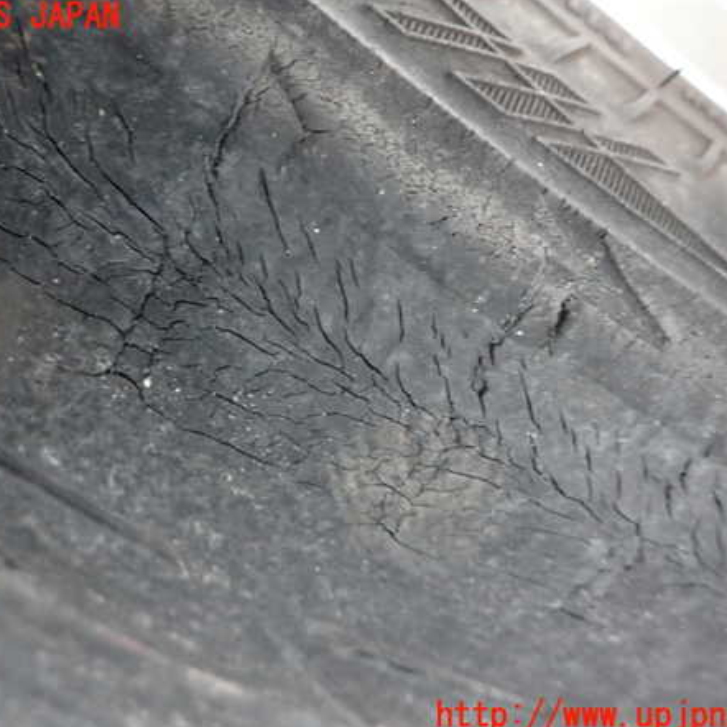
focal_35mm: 30
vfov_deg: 54.0
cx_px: 314
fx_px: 713
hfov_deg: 53.9
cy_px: 367
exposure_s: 1/20
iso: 800
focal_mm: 4.5
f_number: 2
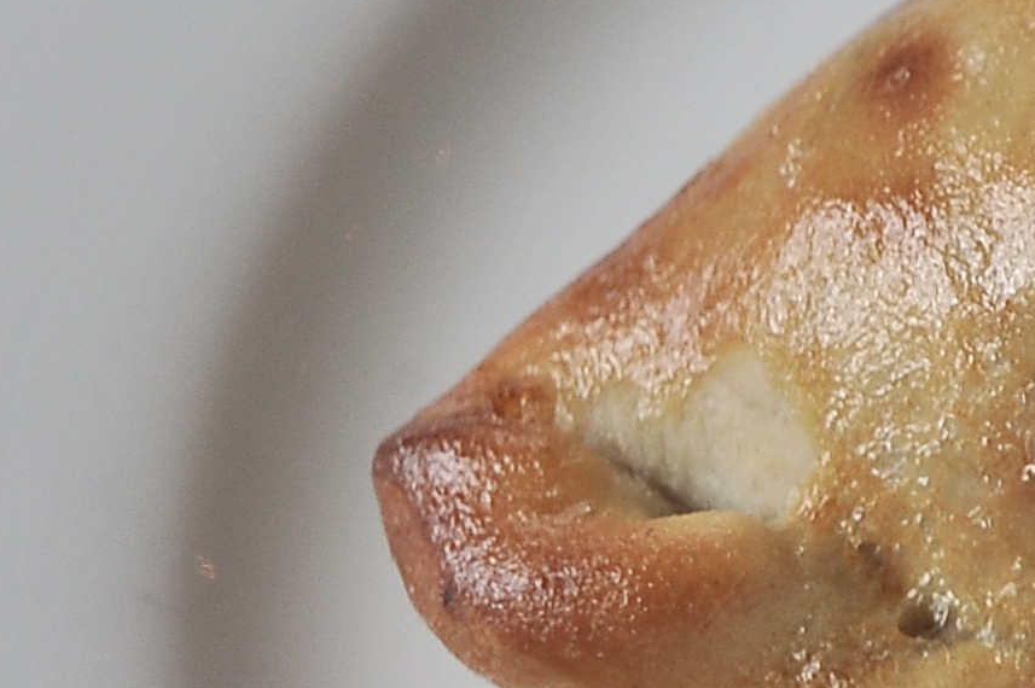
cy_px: 526
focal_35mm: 308
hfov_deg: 6.4
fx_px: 8848
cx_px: 2301
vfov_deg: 4.5
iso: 640
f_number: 6.3
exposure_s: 1/80
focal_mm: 62
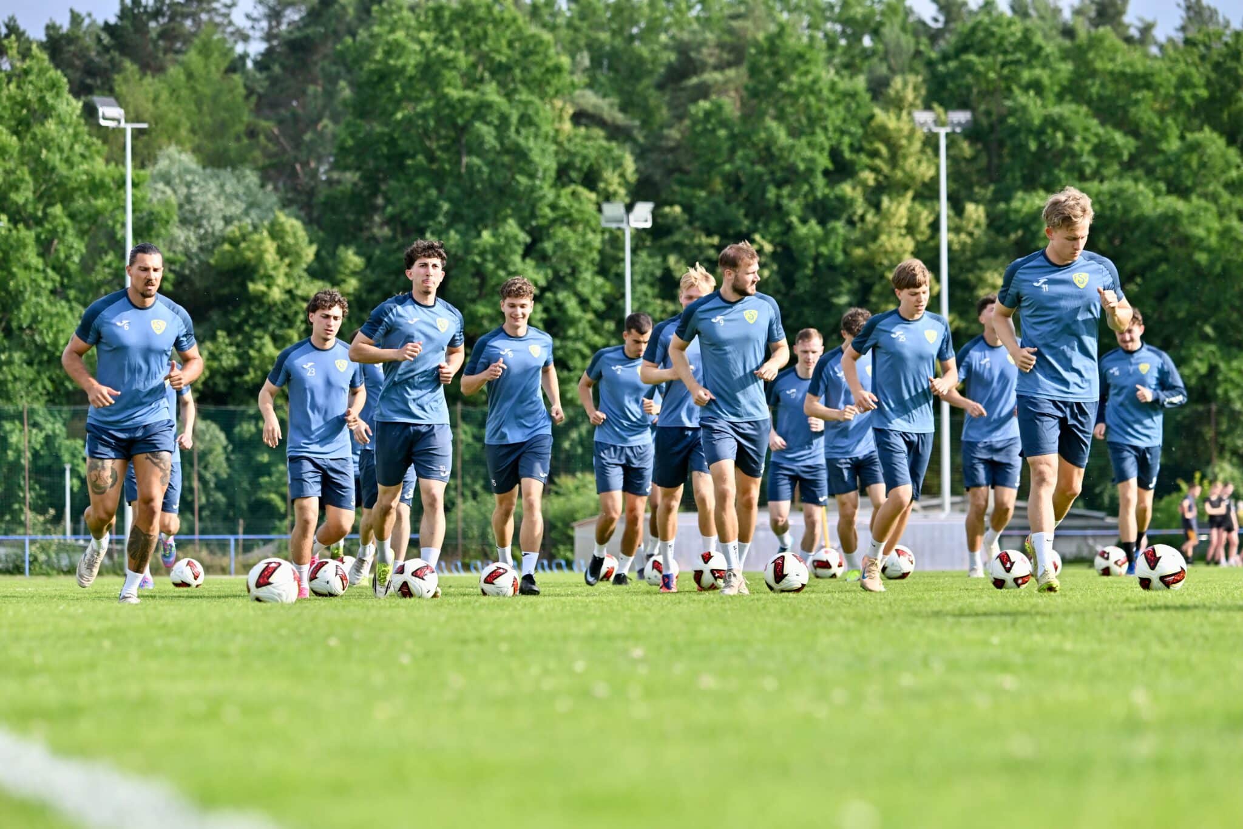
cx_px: 622
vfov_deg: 8.9
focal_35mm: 155
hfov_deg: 13.3
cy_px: 414
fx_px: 5351
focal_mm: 155
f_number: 5
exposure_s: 1/1600
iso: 280
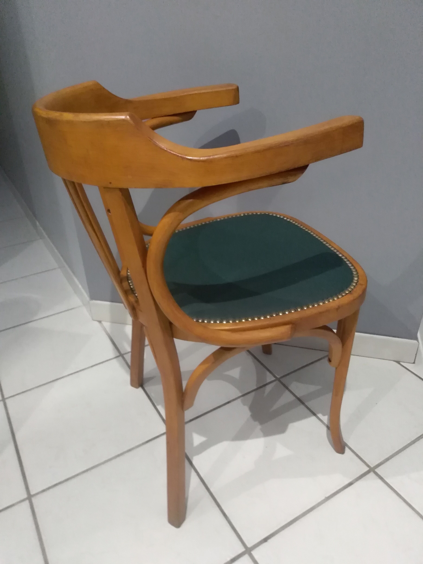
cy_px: 282
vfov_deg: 67.3
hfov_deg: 53.1
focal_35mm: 26
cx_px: 212
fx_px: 424
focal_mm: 3.54
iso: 944
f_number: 2
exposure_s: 1/14.3
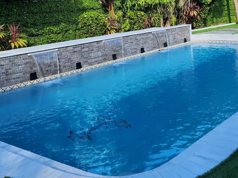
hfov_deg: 37.7
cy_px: 6
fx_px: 344
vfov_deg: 27.6
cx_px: 162
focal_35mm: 50
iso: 12
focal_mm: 6.4
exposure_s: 1/317
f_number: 1.8
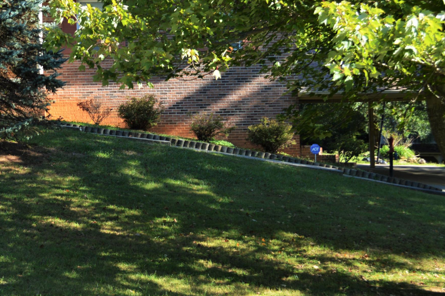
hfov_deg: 24.4
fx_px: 1013
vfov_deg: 16.5
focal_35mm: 82
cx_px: 87
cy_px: 75
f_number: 5.6
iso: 140
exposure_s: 1/125
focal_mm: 32
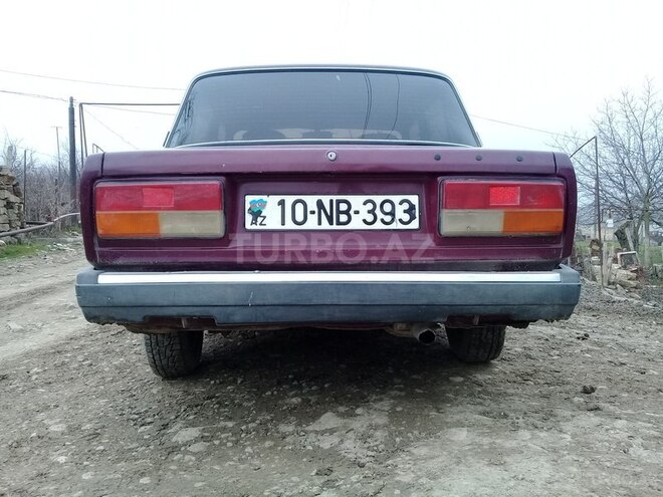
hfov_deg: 58.4
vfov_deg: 45.4
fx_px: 594
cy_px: 248
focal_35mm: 31
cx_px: 332
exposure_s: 1/352
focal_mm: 3.3
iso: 64
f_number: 2.2
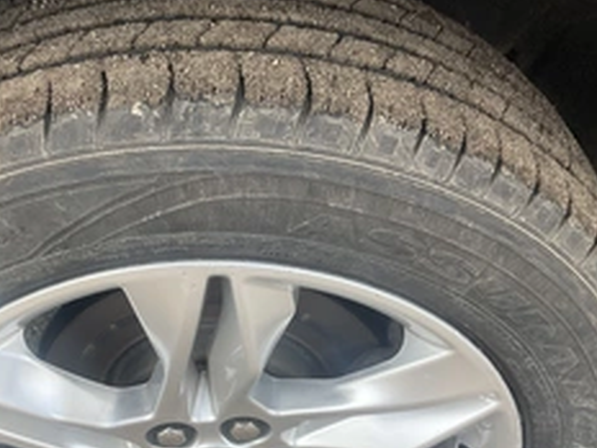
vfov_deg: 28.8
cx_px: 250
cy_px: 314
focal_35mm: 50
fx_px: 862
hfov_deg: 38.1
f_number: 1.8
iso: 25
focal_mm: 3
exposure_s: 1/346
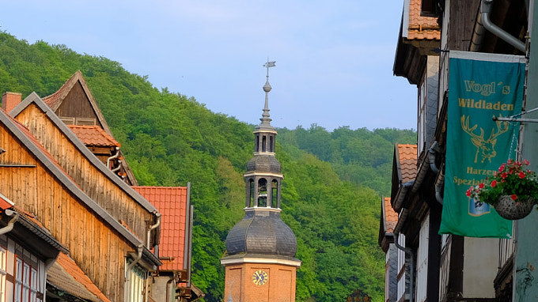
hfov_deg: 15.5
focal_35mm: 138
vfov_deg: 8.8
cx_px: 354
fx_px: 1968
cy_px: 270
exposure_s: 1/110
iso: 200
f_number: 8
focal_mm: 37.4
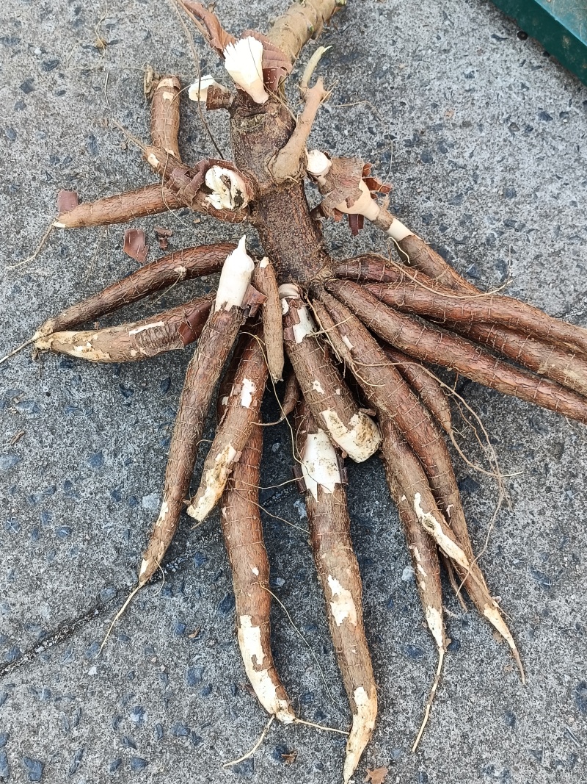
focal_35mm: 43
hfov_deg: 33.6
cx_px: 294
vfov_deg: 43.9
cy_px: 392
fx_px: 972
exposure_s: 1/100
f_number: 1.7
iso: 169
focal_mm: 4.7
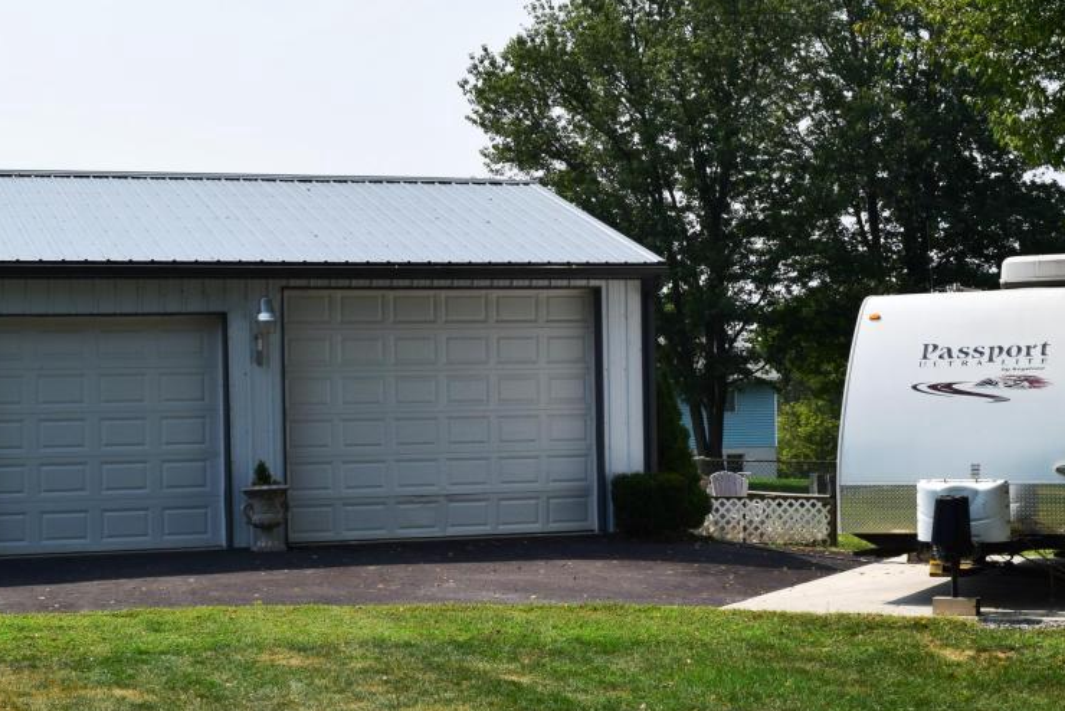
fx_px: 2072
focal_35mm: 70
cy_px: 426
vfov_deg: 19.5
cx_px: 468
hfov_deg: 28.8
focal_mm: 30
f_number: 11
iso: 320
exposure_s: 1/500
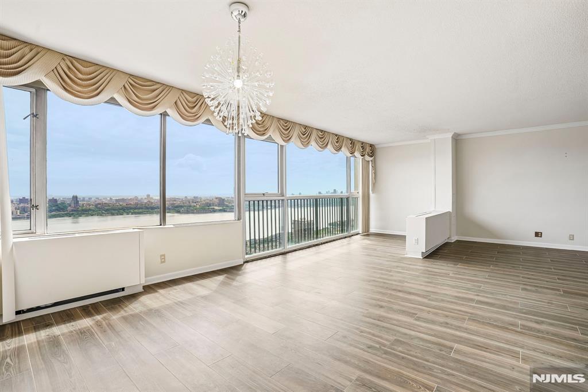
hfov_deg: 96.8
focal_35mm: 16
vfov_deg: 73.7
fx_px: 261
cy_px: 196
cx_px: 294
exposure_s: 1/160
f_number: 8
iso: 200
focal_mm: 16
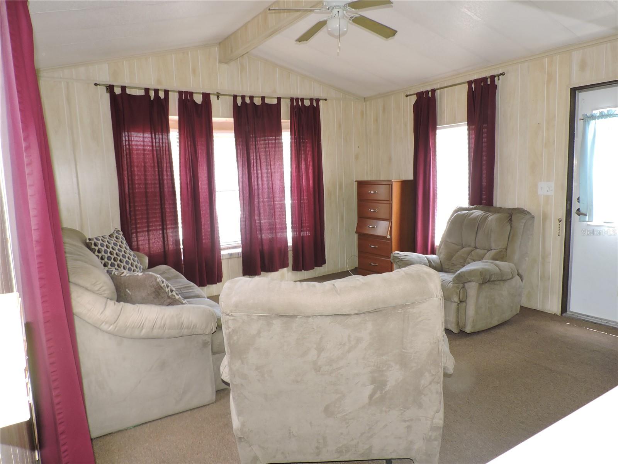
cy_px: 232
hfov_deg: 71.6
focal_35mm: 24
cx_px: 309
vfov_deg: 56.8
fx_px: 428
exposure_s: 1/30
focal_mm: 4.3
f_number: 3
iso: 200
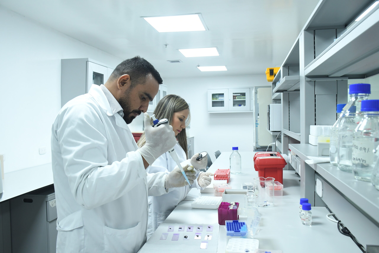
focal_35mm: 30
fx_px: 316
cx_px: 190
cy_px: 126
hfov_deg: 61.9
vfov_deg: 43.6
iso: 1000
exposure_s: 1/60
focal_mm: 20
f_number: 5.6
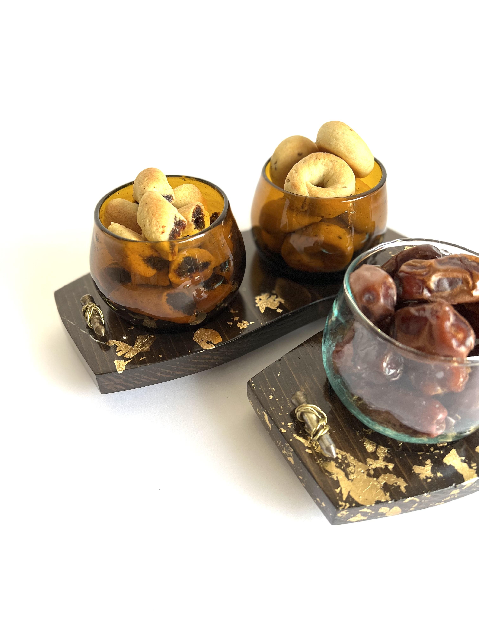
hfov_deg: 53.1
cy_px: 319
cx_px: 240
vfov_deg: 67.3
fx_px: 480
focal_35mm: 26
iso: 125
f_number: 1.5
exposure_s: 1/107
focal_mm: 5.7
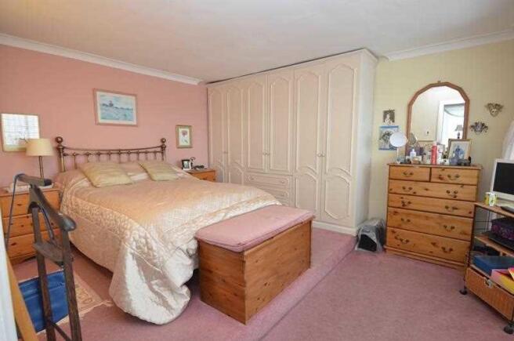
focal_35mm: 17
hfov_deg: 92.5
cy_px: 170
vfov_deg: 69.5
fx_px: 246
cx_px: 257
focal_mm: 11.5
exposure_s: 1/60
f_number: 4
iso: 1800
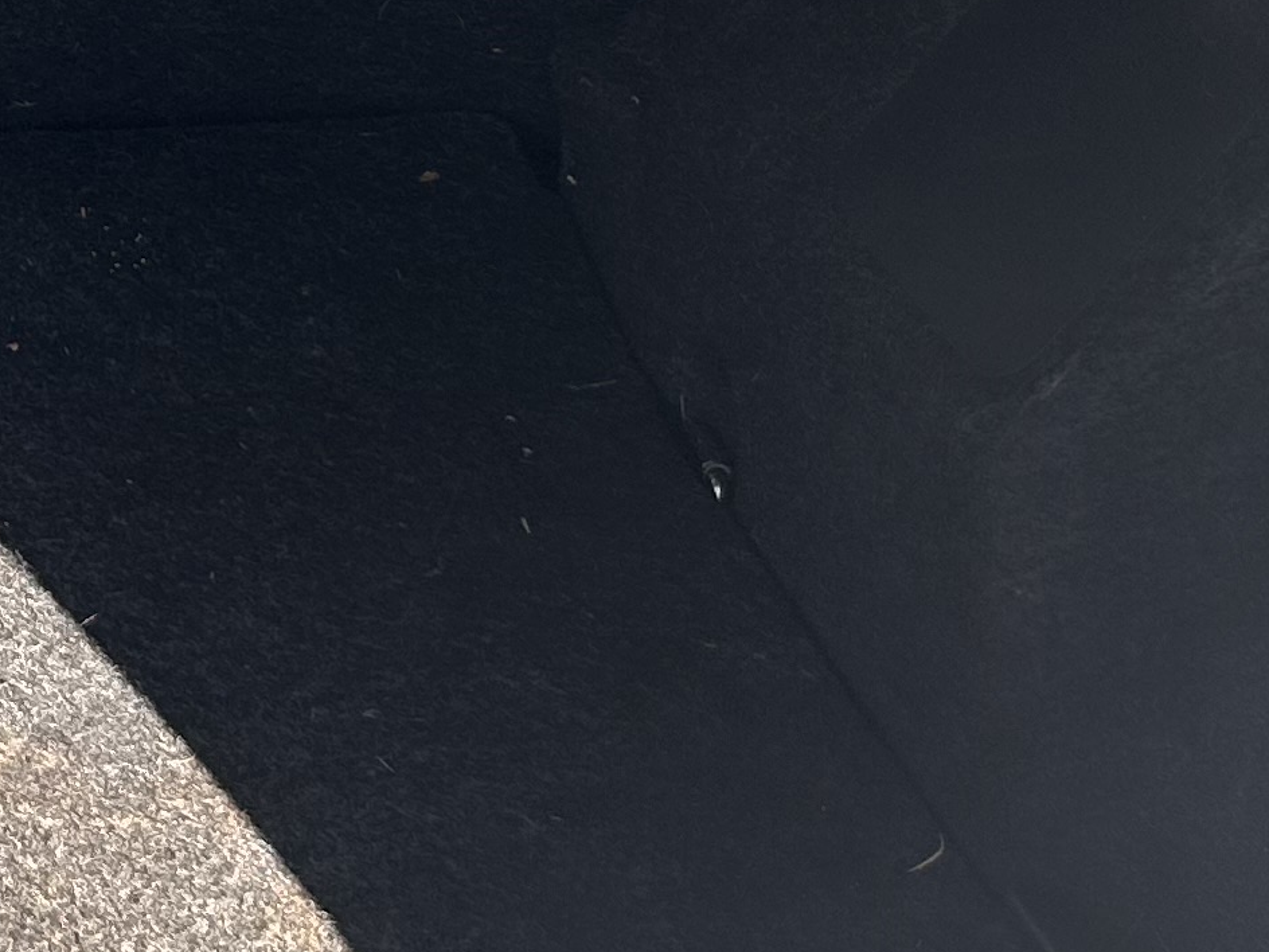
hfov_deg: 15.8
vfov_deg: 12.9
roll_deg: -2.5
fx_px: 4069
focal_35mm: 111
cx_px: -805
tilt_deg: -20.1
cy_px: -245
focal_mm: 5.7
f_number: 1.5
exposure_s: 1/528
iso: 50
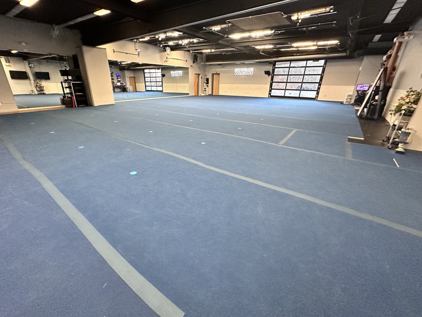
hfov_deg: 98.0
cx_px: 197
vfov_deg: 81.7
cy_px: 153
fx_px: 183
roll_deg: -0.6
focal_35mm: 15
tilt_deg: -21.2
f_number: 2.2
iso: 500
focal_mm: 2.22
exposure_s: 1/60
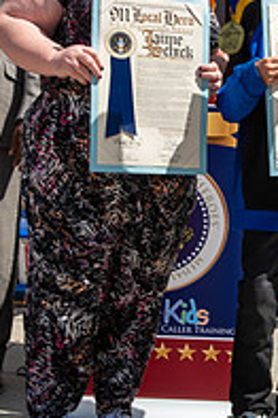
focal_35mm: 87
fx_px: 1009
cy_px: 168
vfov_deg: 23.4
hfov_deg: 15.6
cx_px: 212
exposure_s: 1/250
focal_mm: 38
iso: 100
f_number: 8
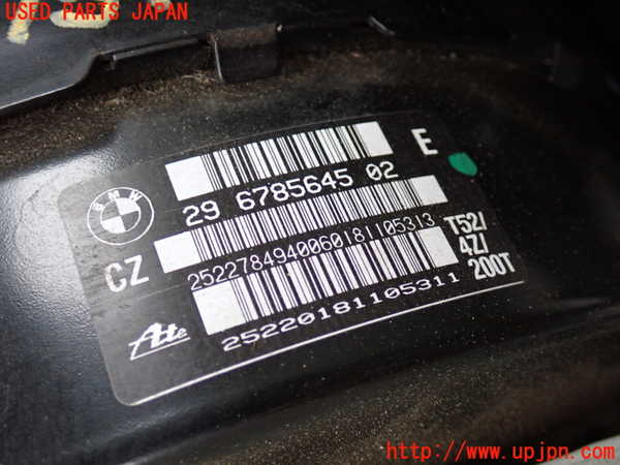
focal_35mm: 44
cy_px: 232
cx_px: 310
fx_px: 788
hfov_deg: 42.9
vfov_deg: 32.9
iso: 640
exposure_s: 1/40
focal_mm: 7.84
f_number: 2.9
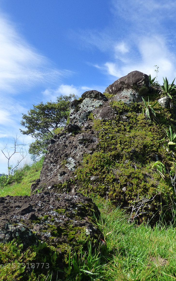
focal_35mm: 29
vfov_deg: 64.6
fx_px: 223
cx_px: 116
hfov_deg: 42.6
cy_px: 140
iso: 160
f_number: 2.8
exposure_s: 1/1600
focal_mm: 3.58
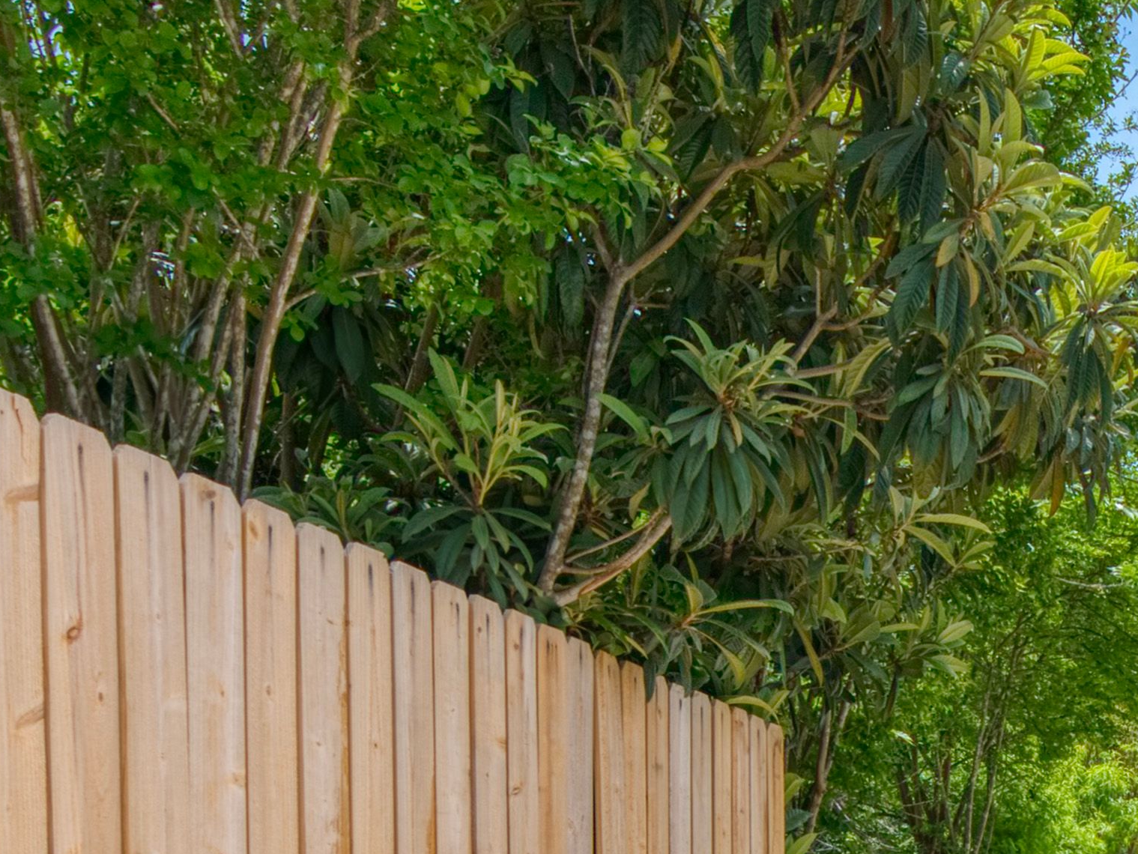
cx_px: 1205
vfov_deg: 22.3
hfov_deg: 29.1
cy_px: 1000
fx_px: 2006
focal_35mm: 61
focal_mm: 16
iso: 100
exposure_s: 1/25
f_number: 11
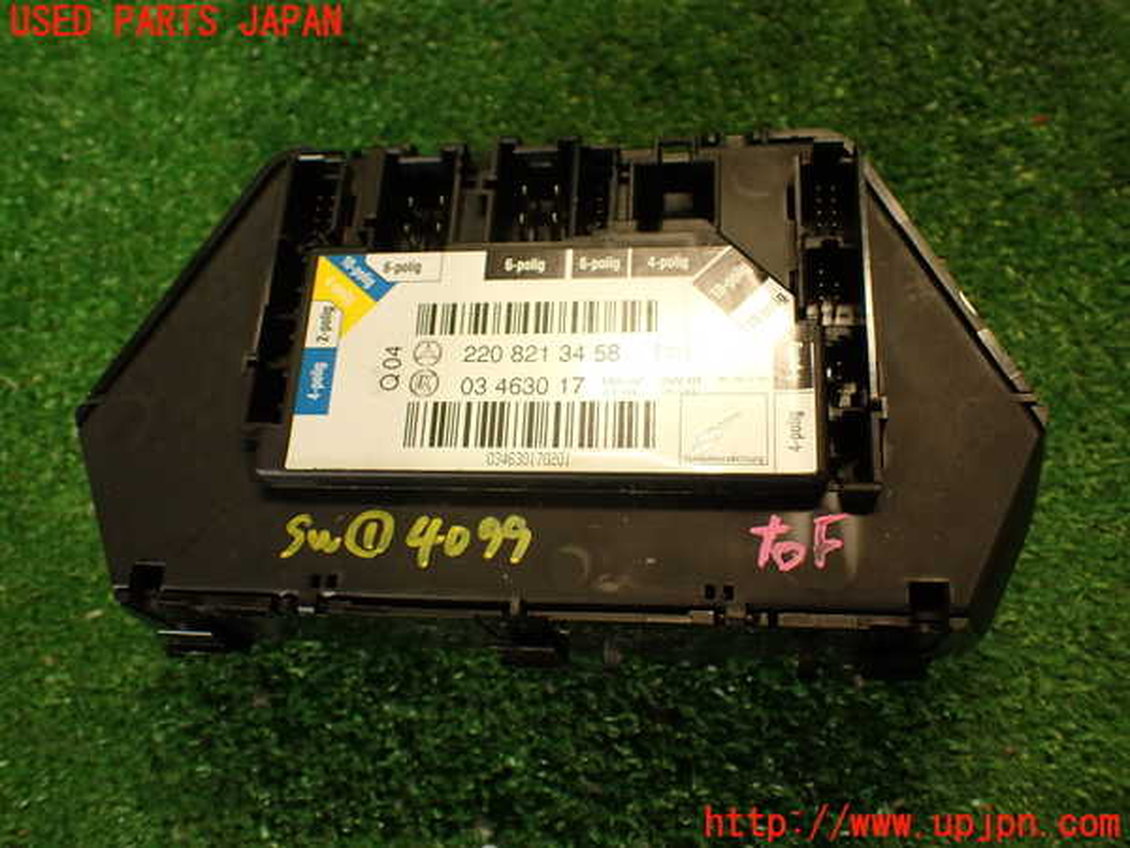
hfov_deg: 56.8
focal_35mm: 32
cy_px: 424
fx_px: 1045
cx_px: 565
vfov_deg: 44.2
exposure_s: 1/40
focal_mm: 5.79
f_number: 2.4
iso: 200
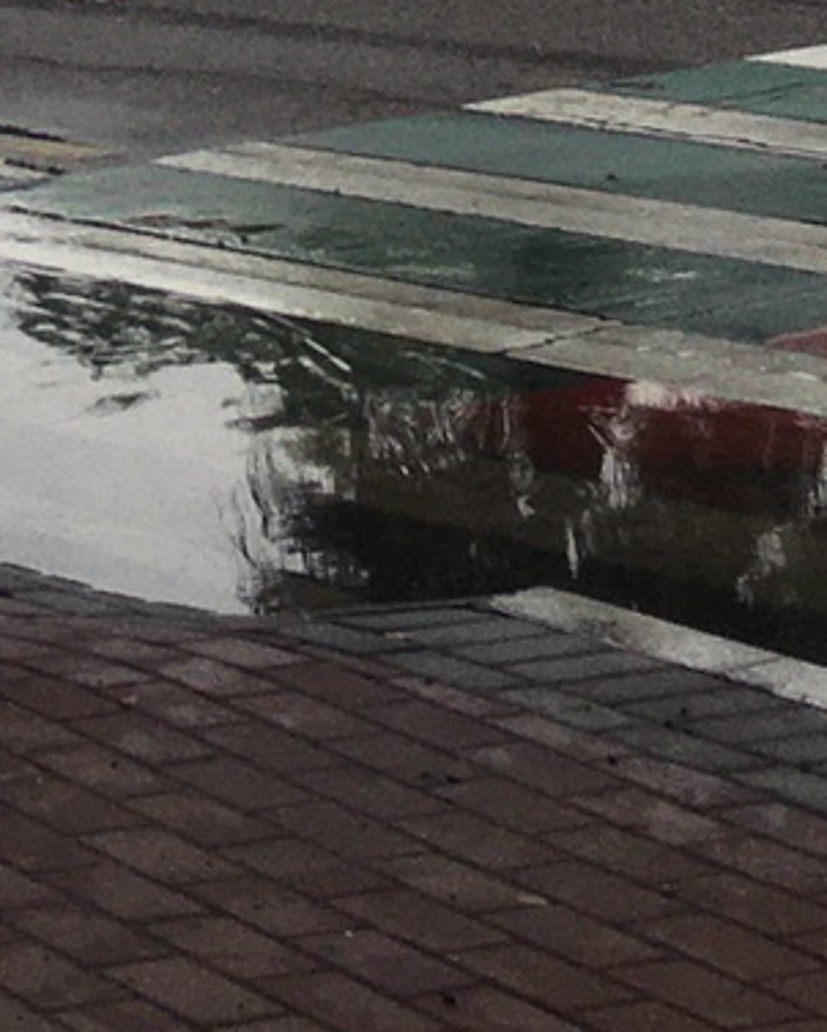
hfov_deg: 9.9
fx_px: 4586
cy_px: -1489
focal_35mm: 150
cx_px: -482
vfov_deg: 10.8
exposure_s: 1/3077
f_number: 2.2
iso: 25
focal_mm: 4.15
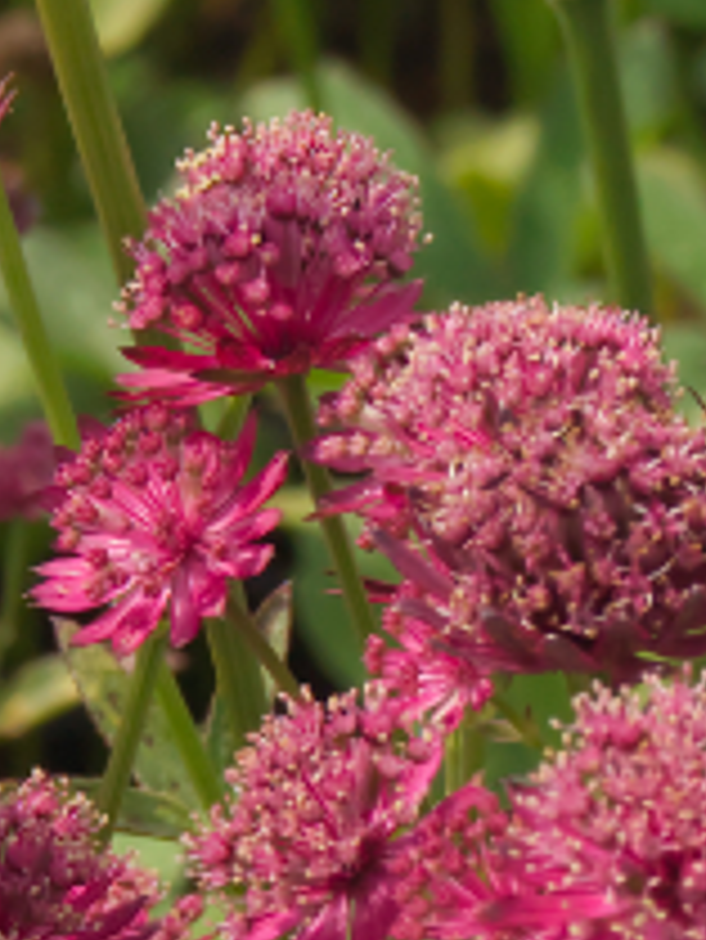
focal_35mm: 331
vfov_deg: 5.9
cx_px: -54
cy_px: 1354
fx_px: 8992
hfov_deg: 4.5
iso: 800
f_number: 11
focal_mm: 40
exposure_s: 1/500
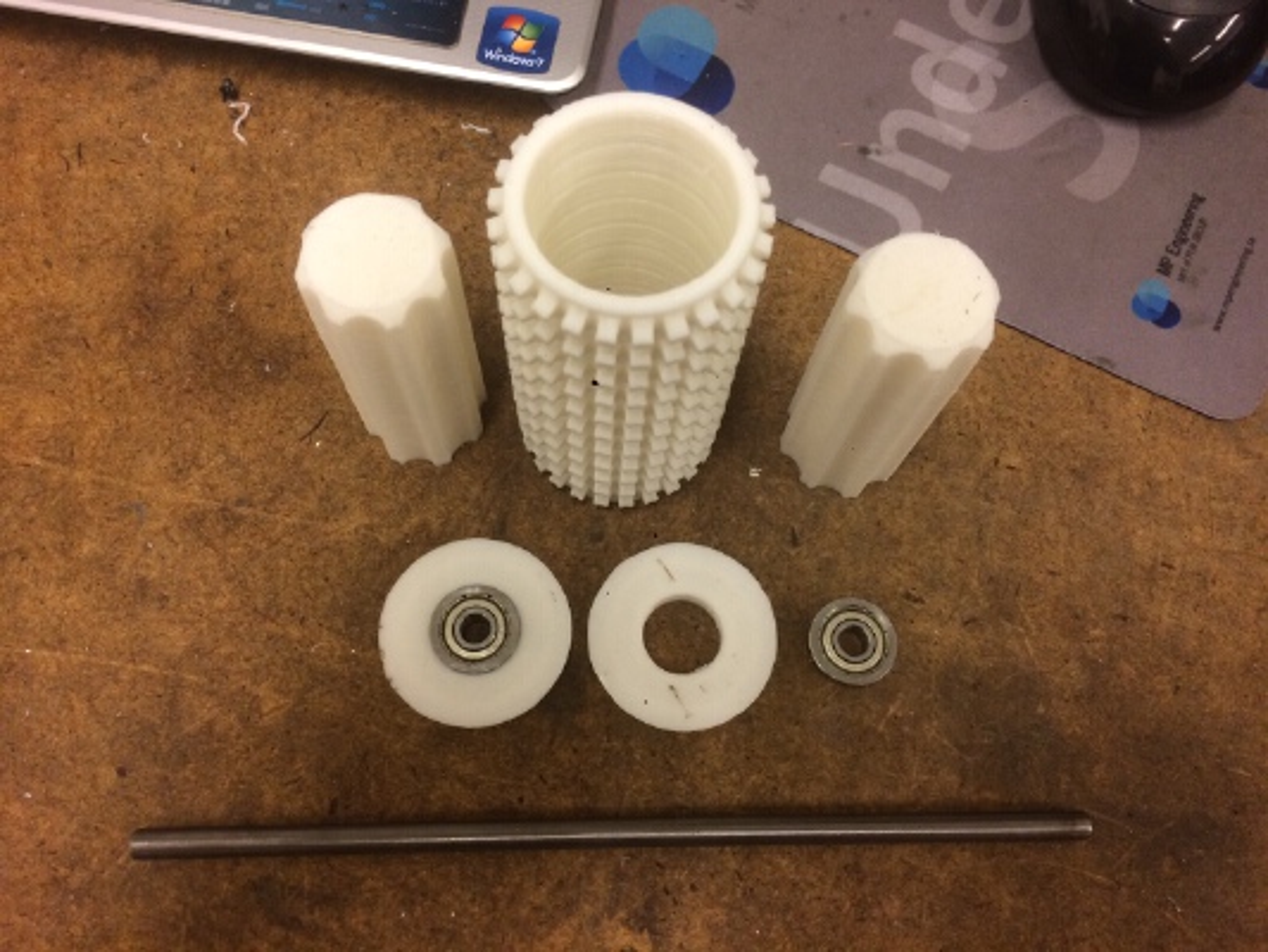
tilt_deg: -71.5
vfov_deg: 48.2
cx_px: 634
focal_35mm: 29
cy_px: 476
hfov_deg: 61.6
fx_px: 1063
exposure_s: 1/33
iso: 80
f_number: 2.2
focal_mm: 4.15
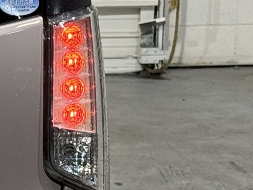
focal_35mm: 245
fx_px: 1790
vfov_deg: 6.1
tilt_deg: -11.5
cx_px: -234
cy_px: 148
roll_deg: +0.0
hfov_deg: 7.8
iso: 125
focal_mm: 6.76
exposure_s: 1/60
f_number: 1.78
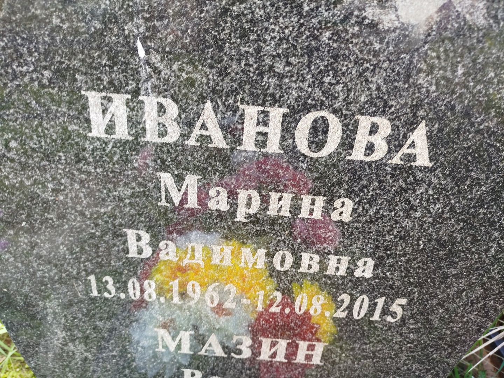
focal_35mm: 24
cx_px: 252
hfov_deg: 71.6
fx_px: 349
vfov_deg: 56.8
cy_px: 189
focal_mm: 5.31
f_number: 1.7
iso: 80
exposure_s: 1/50
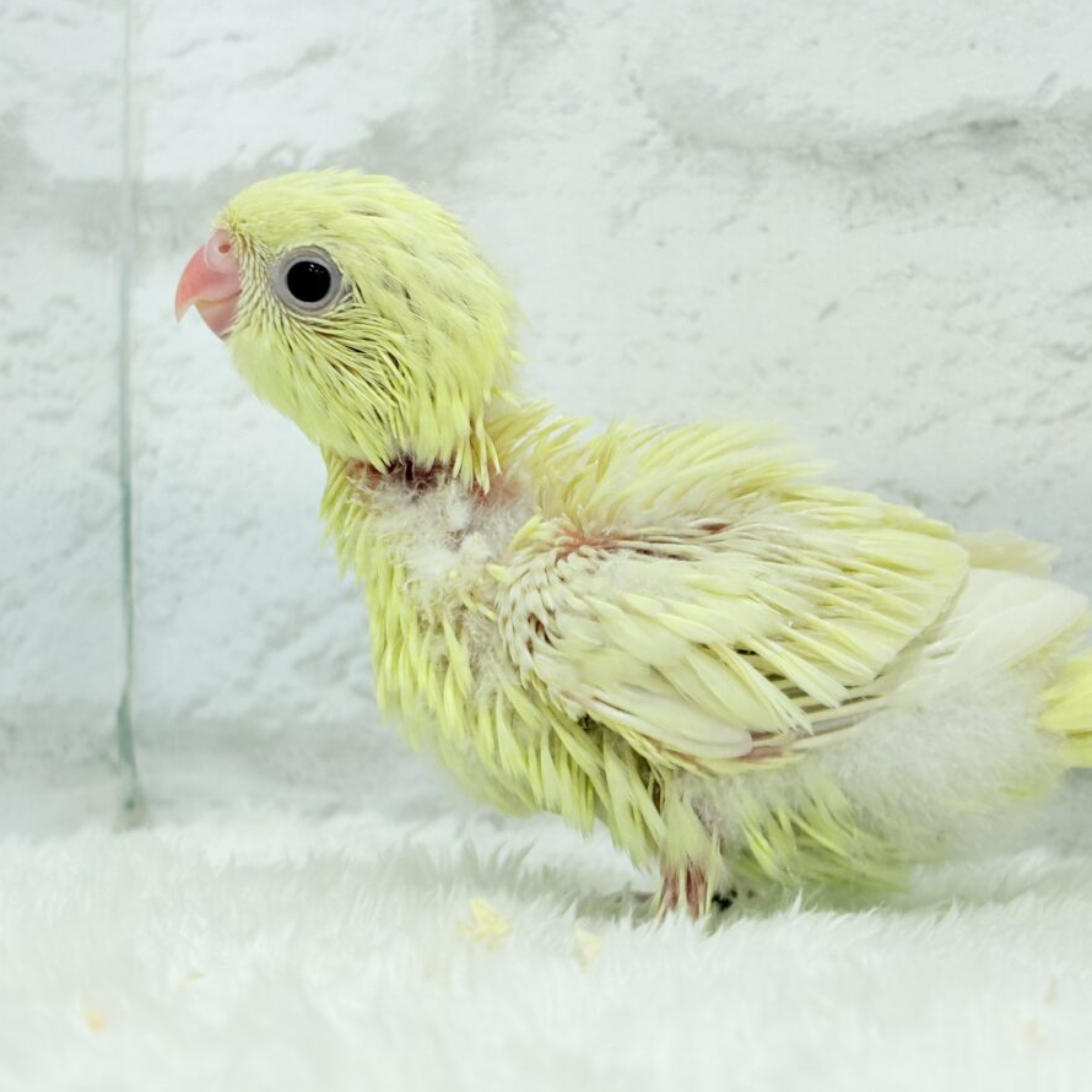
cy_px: 548
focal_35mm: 62
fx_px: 2213
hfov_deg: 27.7
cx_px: 621
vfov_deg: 27.7
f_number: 1.6
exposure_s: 1/50
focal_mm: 5.96
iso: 32
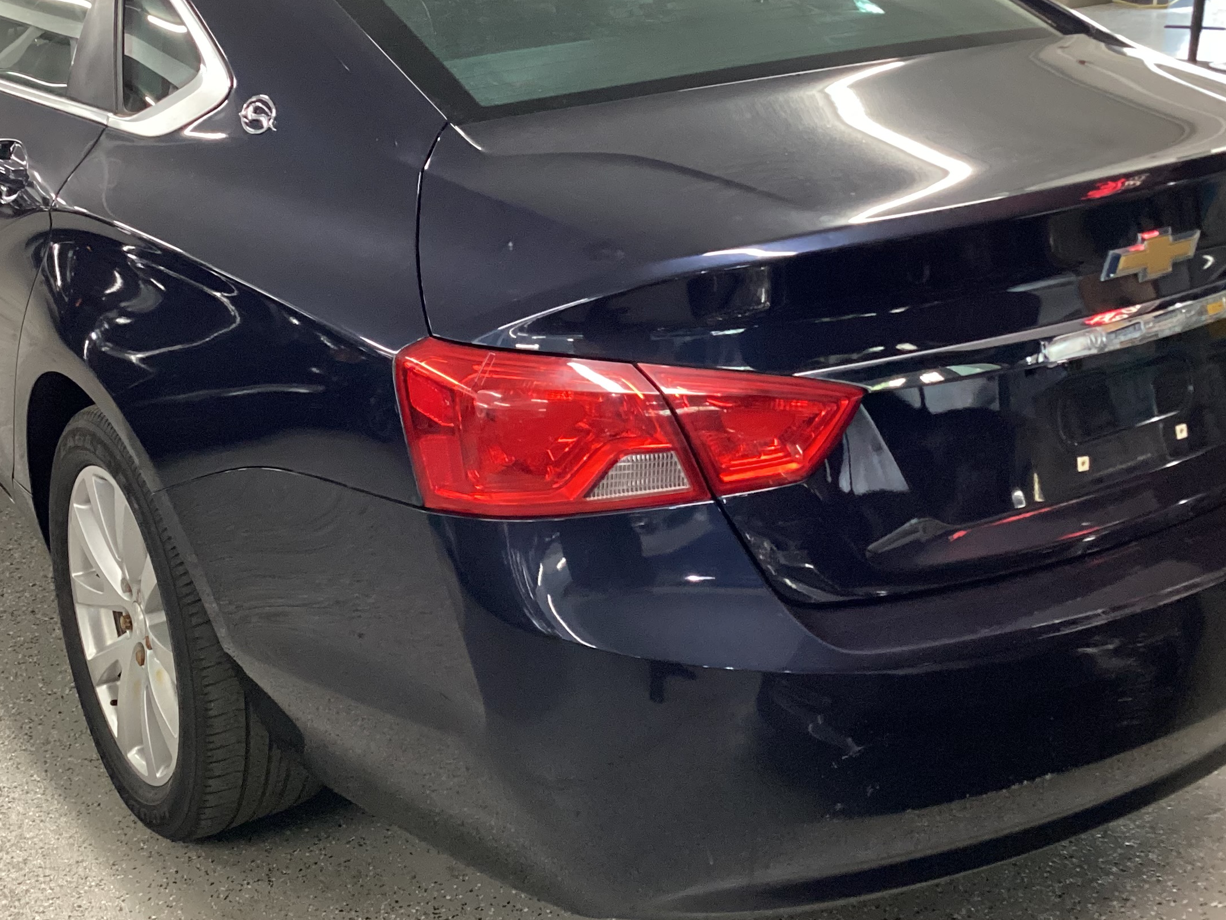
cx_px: 571
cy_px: 339
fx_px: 1665
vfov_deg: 30.7
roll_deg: +0.4
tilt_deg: -20.3
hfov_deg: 40.4
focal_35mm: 47
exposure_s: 1/50
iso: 400
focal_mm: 3.3
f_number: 2.4
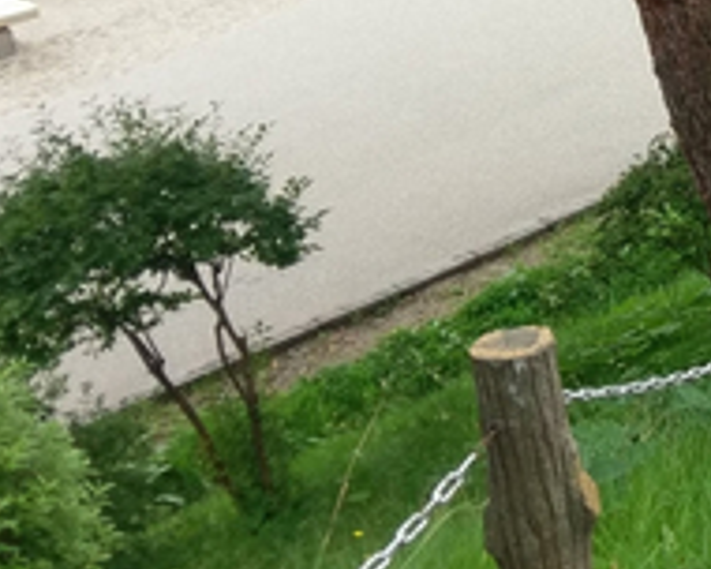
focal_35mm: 107
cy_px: 165
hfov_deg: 16.3
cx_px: 1096
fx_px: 2252
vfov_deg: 14.4
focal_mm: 4.58
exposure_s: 1/120
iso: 125
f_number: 1.8
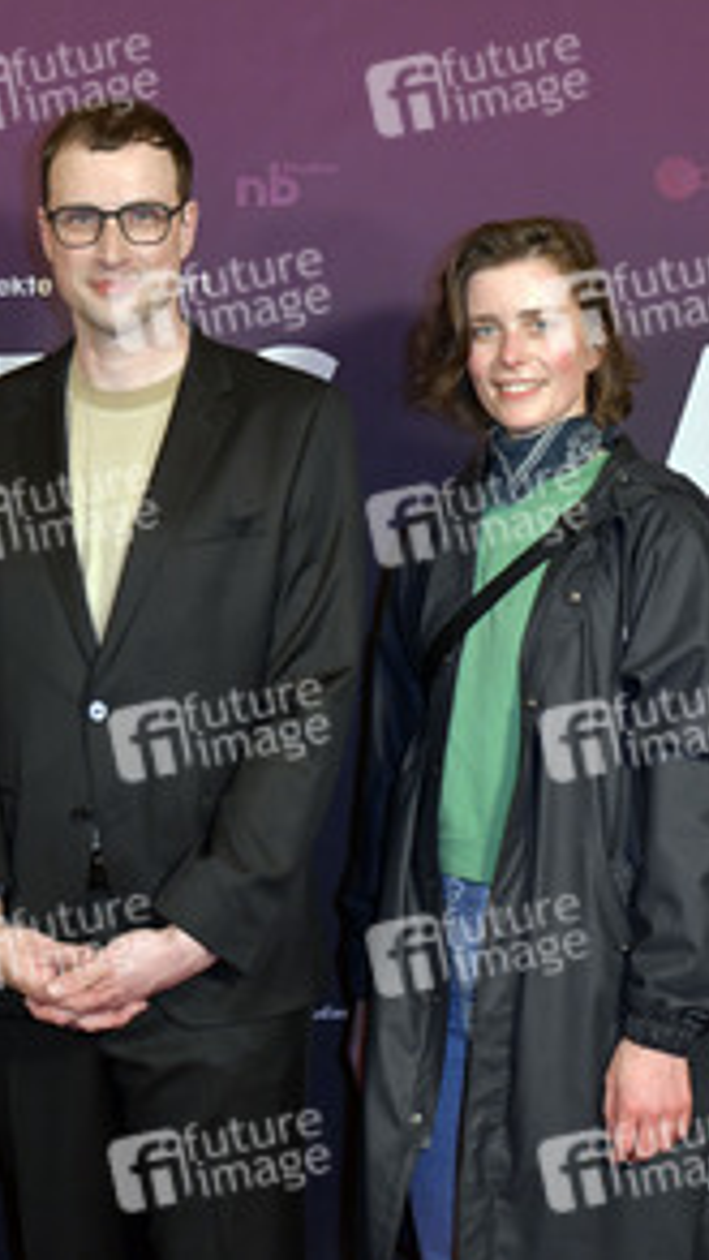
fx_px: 1670
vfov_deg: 41.3
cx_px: 105
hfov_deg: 23.5
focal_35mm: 50
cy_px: 624
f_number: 6.3
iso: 2000
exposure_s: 1/200
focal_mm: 31
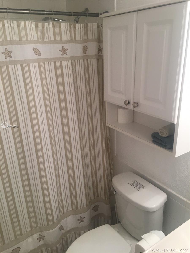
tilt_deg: -20.0
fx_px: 212
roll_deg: +1.3
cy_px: 126
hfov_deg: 48.2
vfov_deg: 61.7
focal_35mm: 29
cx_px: 95
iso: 40
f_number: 2.2
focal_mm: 4.15
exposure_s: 1/30
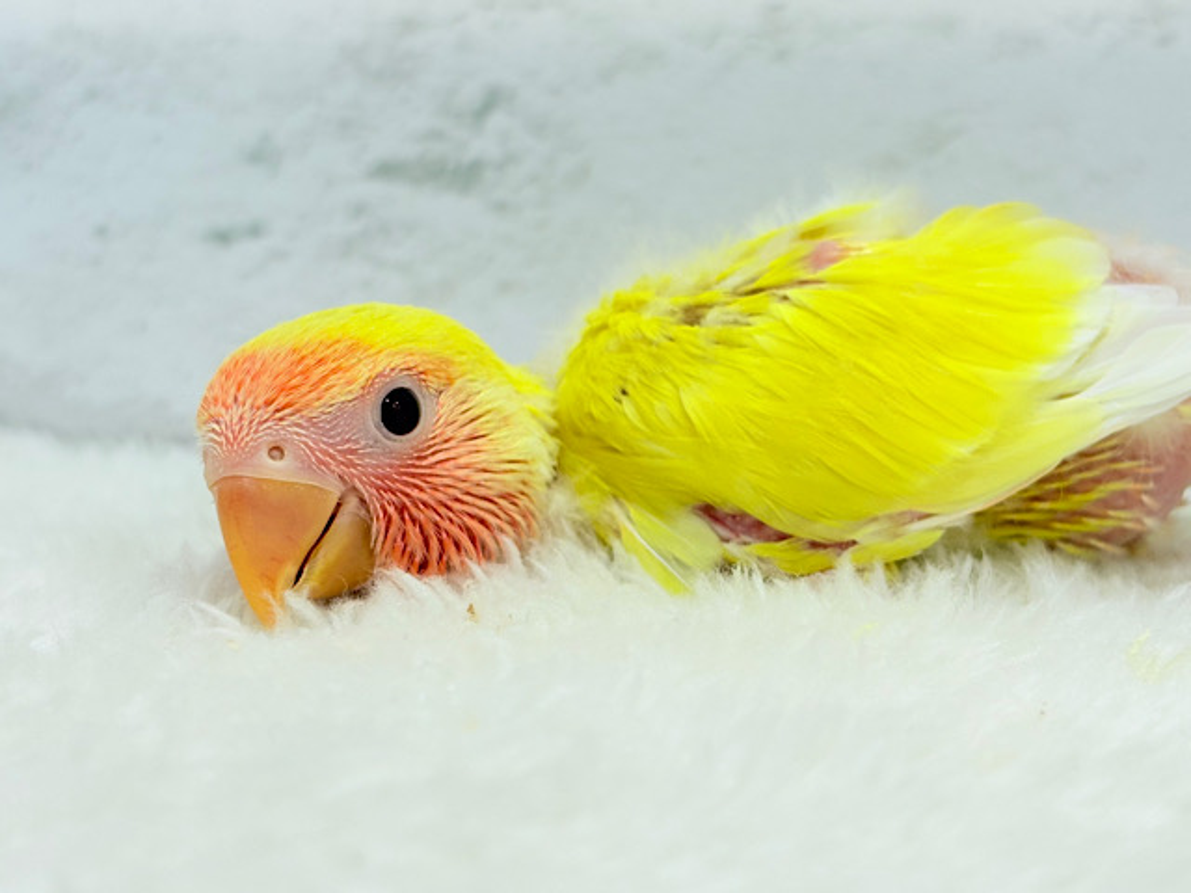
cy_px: 446
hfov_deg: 36.8
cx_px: 596
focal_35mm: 52
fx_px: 1789
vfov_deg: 28.0
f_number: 1.6
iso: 25
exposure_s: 1/50
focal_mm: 5.96
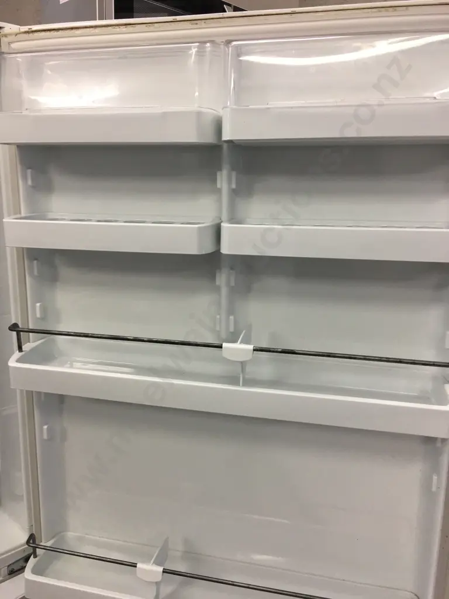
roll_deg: -1.0
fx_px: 502
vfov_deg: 61.7
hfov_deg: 48.2
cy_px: 300
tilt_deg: -9.9
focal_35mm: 29
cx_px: 224
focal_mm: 4.15
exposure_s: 1/33
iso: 32
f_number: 2.2
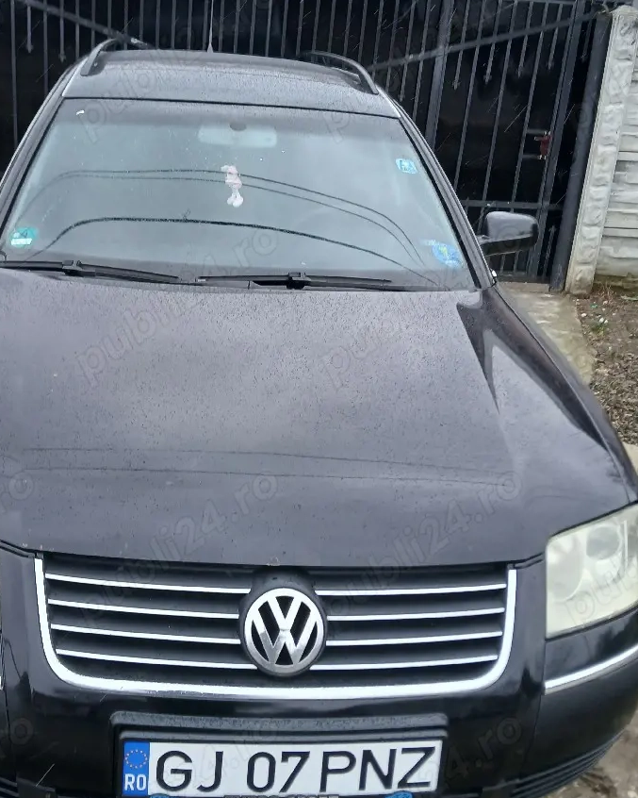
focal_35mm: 40
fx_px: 944
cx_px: 239
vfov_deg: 45.6
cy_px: 338
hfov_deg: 37.1
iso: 40
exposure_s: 1/50.3
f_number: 1.8
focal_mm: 3.98
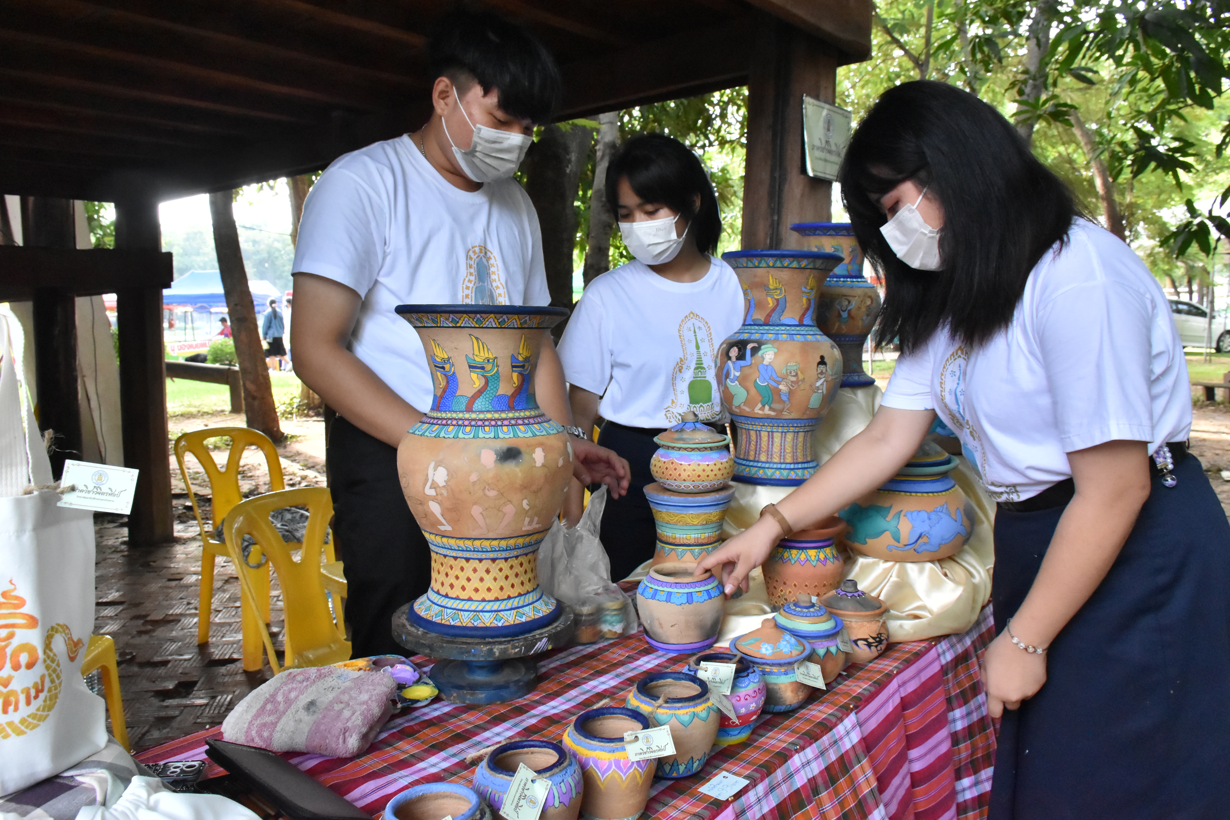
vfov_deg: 47.9
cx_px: 615
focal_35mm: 27
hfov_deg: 67.4
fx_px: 922
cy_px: 410
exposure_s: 1/250
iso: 3200
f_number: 8
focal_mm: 18
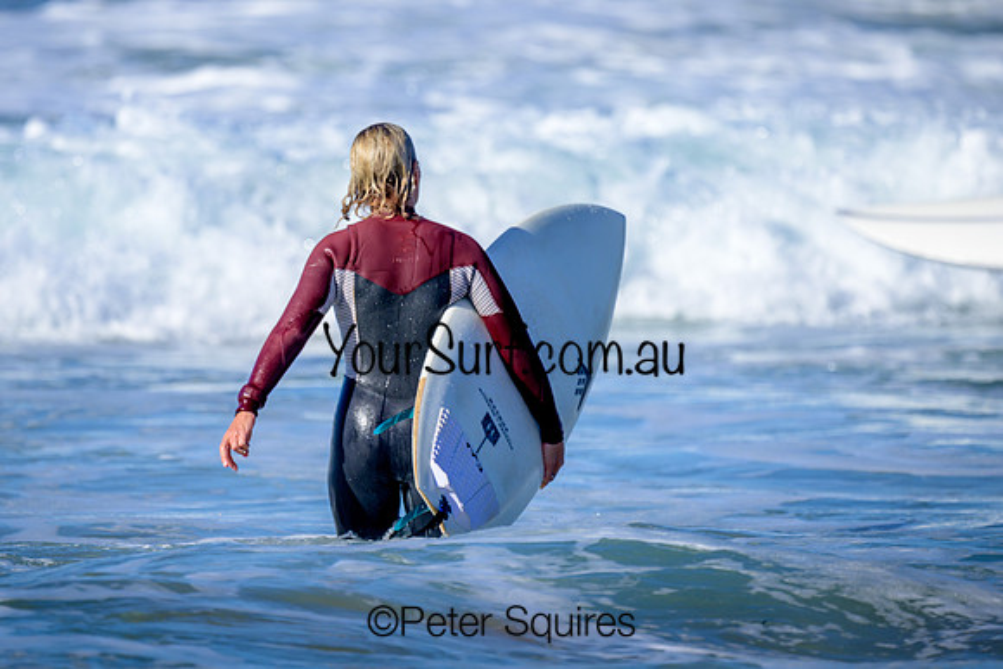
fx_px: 24584
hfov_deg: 2.3
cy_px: 300
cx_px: 450
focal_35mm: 882
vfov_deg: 1.6
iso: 280
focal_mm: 800
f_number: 6.3
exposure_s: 1/2000
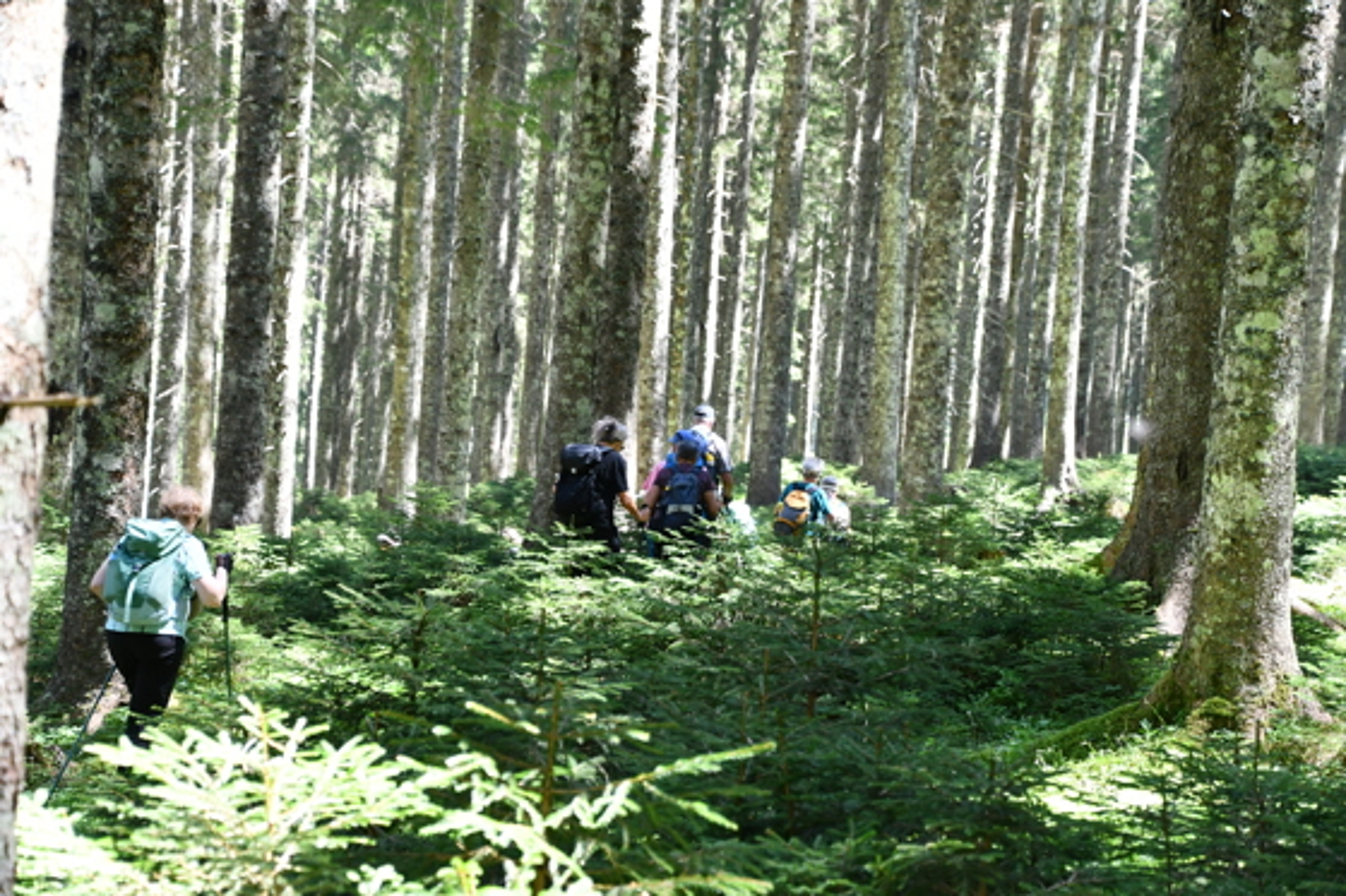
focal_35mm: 93
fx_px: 3476
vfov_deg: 14.7
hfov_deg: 21.9
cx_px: 673
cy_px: 448
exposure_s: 1/250
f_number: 5
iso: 1250
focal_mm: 62
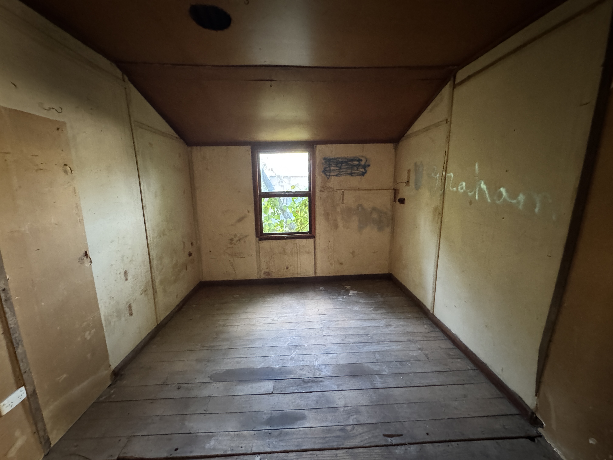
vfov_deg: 85.7
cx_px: 306
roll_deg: +0.1
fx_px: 248
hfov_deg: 102.1
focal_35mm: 14
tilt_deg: -11.3
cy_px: 230
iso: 1250
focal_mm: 2.22
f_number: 2.2
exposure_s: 1/45
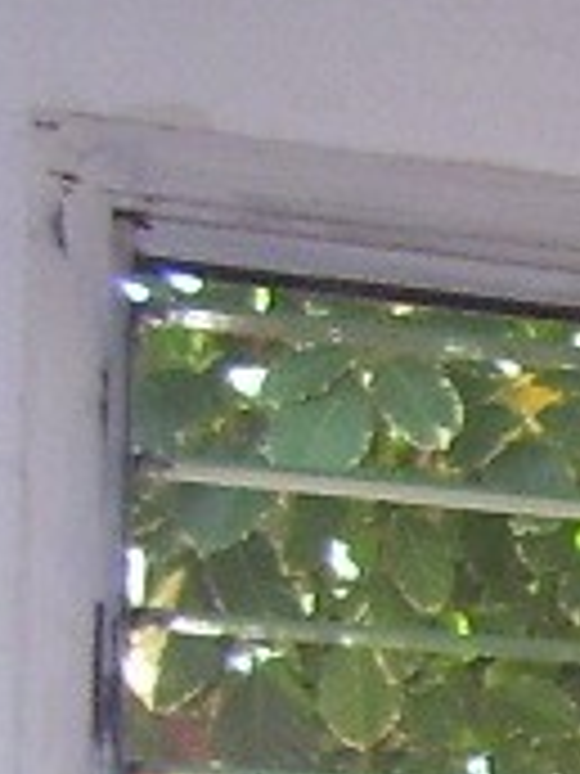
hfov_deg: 5.3
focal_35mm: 237
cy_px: 1544
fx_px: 5295
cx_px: 2590
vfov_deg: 8.0
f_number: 2.7
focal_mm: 5.6
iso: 125
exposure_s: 1/60
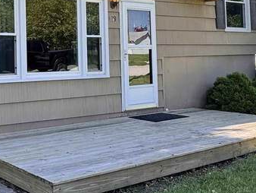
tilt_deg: +2.4
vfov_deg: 27.0
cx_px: 13
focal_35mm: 53
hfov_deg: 33.7
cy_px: 38
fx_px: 392
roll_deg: +0.7
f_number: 2.2
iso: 40
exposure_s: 1/438
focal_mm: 2.22
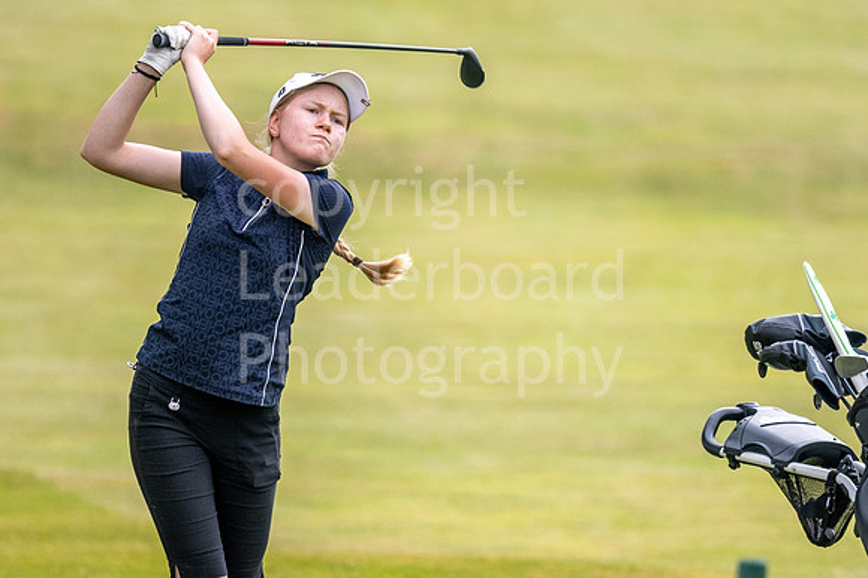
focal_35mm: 735
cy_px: 319
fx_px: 17713
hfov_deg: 2.8
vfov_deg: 1.9
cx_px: 479
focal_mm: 300
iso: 320
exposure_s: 1/1250
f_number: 4
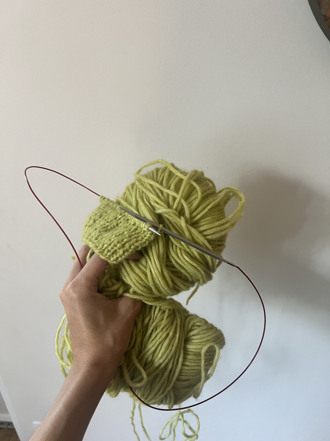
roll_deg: -0.3
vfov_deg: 67.3
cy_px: 220
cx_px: 165
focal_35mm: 26
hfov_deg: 53.1
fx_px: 330
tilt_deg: -30.6
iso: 400
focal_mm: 5.7
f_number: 1.5
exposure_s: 1/60
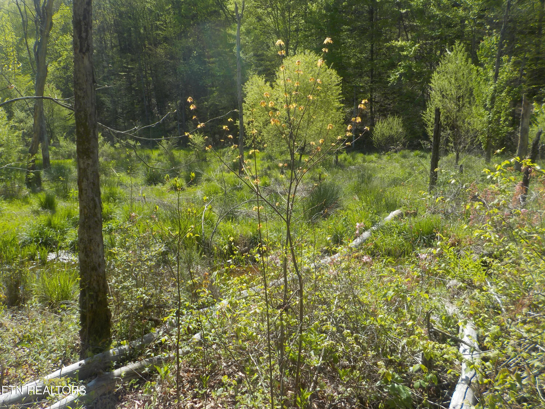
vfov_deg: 46.8
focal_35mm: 30
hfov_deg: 60.0
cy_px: 204
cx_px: 272
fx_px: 472
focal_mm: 4.1
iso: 125
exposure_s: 1/800
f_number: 3.3
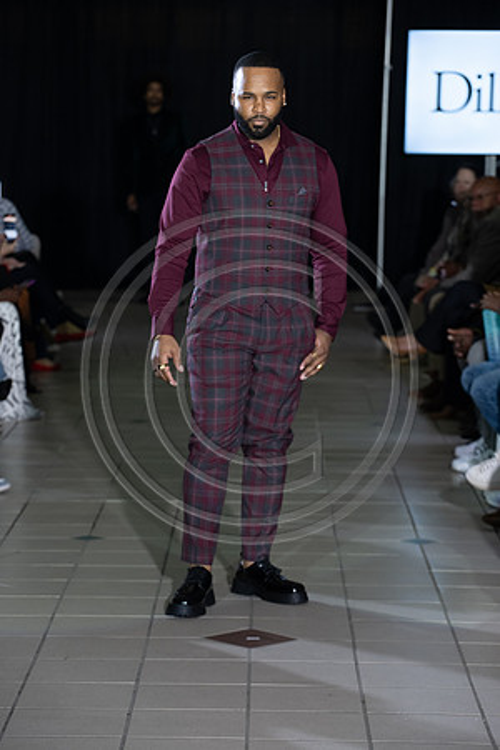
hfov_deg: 11.2
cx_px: 250
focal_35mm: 122
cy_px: 375
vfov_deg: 16.8
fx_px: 2541
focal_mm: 122
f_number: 5
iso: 1250
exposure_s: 1/160
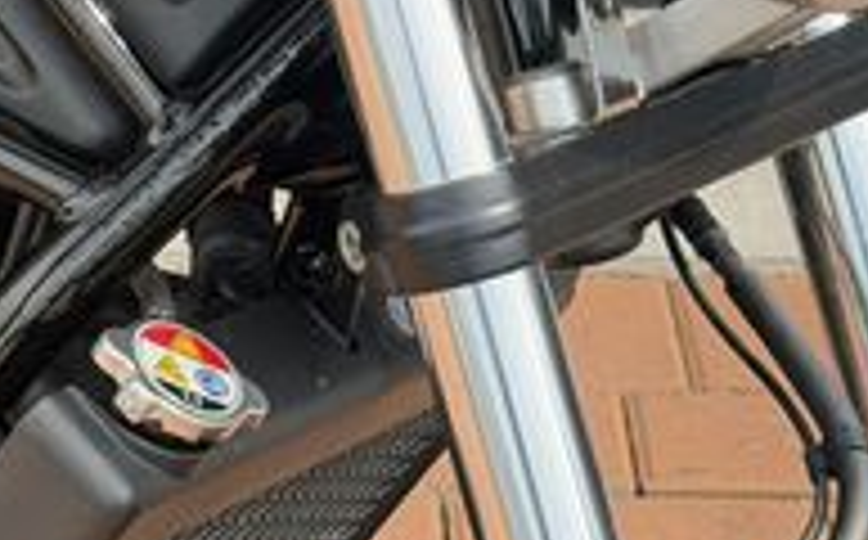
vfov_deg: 7.7
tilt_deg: -28.5
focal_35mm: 169
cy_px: -108
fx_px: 3992
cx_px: -54
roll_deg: +3.0
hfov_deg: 12.2
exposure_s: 1/1484
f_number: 1.78
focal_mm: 6.76
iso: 100
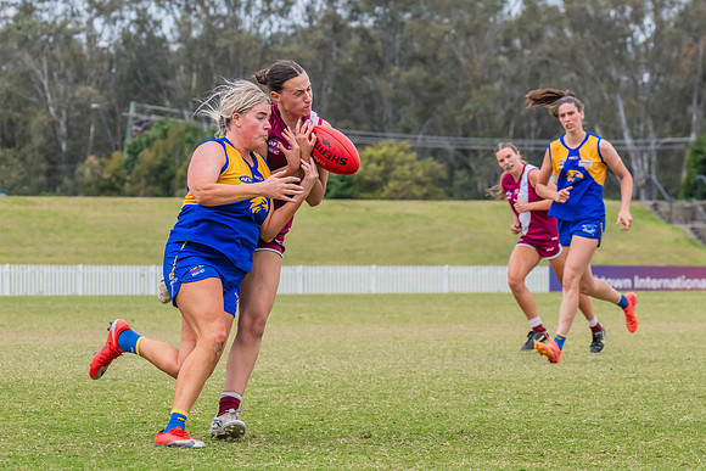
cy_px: 170
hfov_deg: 8.9
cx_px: 233
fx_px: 4542
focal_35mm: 232
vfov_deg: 5.9
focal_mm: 170
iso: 800
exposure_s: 1/1250
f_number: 9
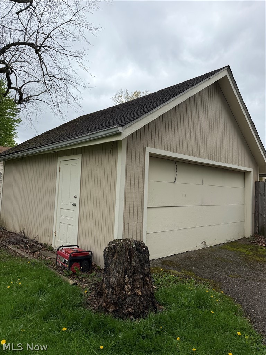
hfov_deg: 56.8
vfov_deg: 71.6
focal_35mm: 24
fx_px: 246
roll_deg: -2.3
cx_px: 133
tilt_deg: +2.4
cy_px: 178
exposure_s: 1/4673
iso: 80
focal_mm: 6.76
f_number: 1.78
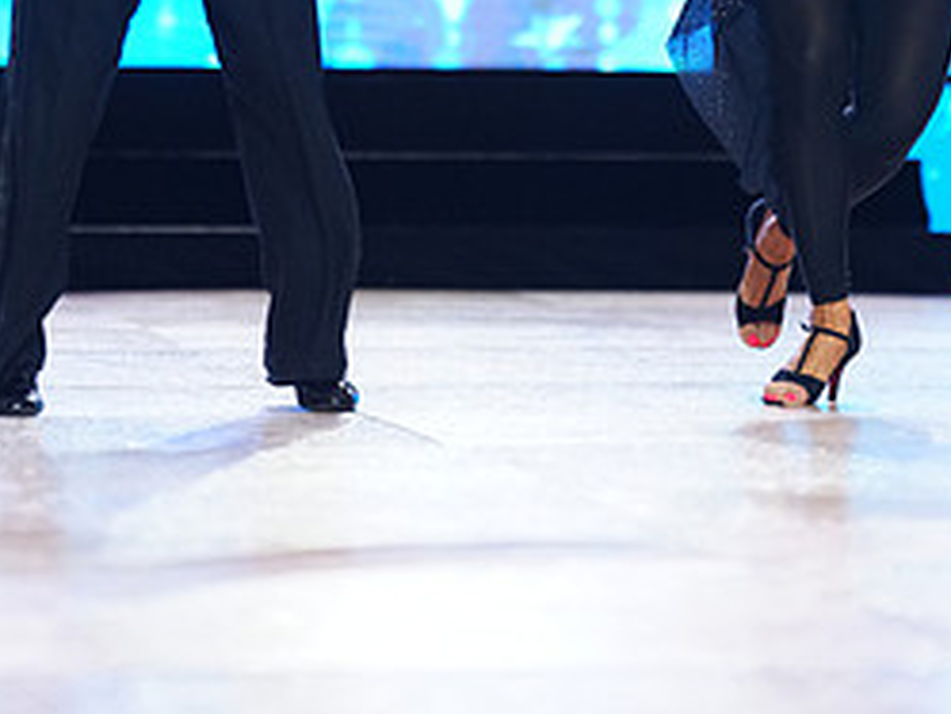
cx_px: 674
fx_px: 6597
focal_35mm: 240
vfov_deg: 6.2
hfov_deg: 8.2
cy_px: -160
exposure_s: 1/500
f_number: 2.8
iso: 2000
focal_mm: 107
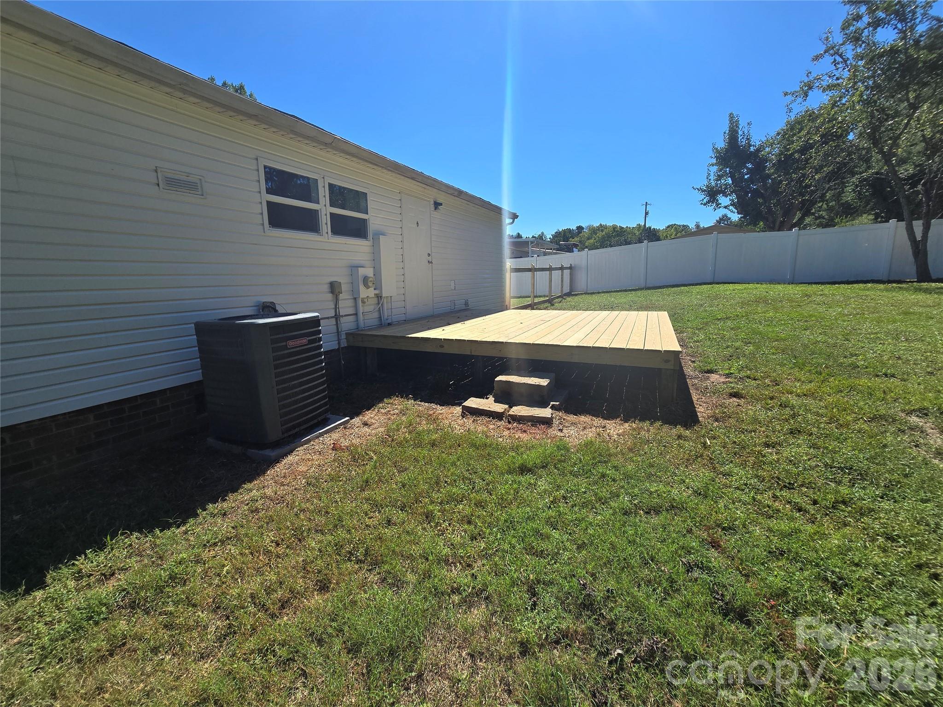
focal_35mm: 13
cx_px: 472
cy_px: 354
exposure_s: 1/1894
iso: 50
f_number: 2.2
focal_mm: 2.2
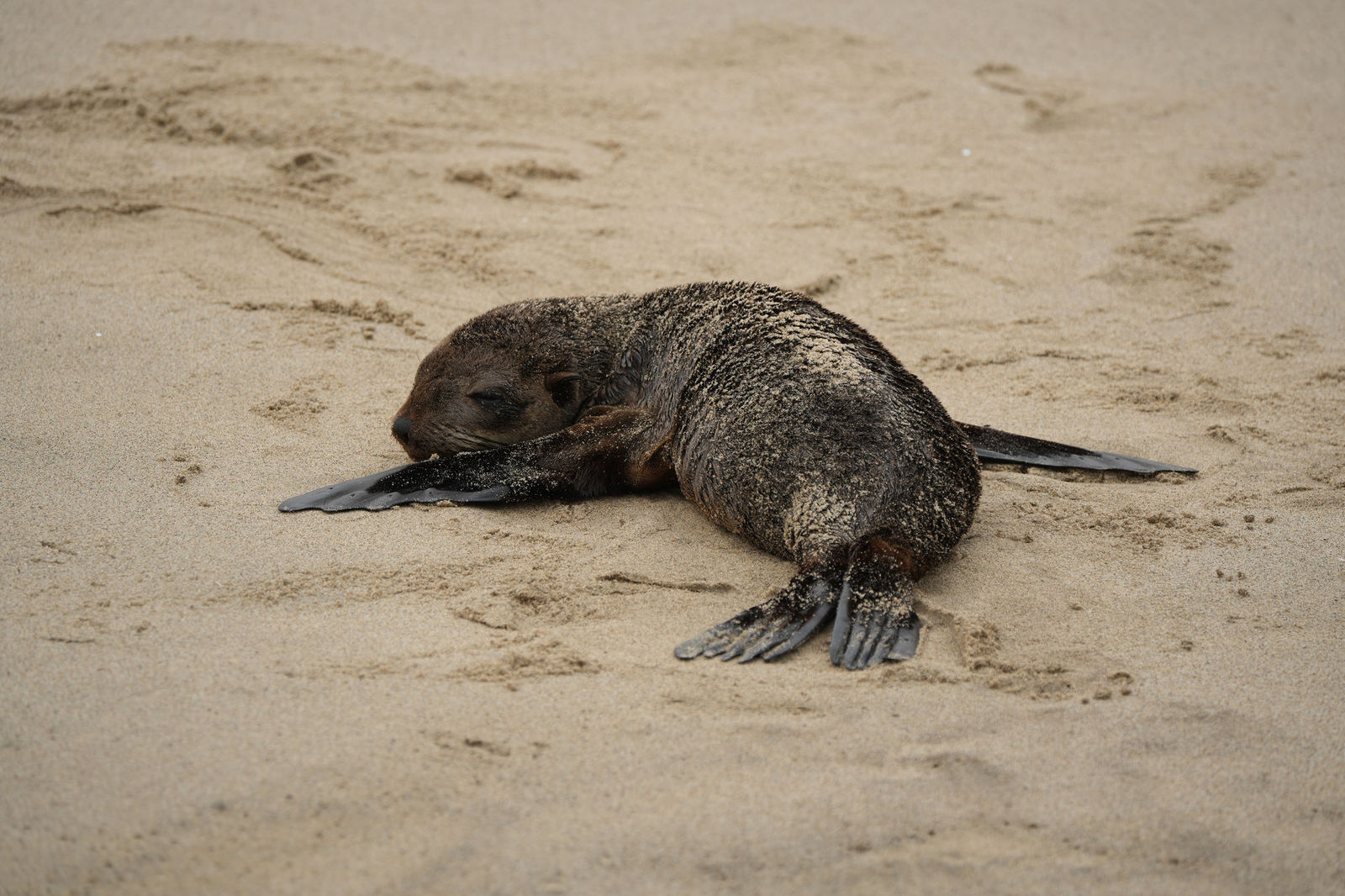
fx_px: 7806
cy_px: 448
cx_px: 672
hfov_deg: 9.8
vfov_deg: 6.6
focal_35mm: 209
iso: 100
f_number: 6.3
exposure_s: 1/250
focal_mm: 209
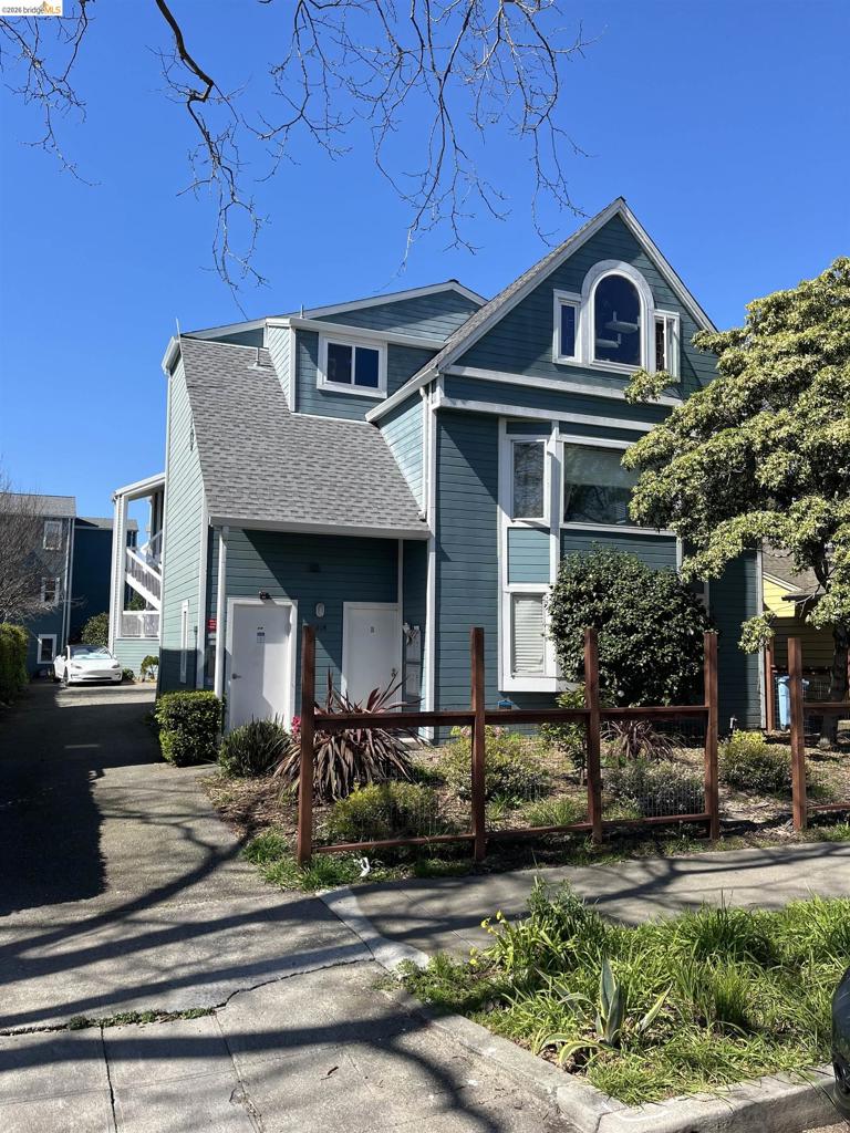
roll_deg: -0.8
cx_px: 425
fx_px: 851
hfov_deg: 53.1
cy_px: 566
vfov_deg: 67.3
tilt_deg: +5.8
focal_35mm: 26
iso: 50
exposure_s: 1/2222
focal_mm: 5.1
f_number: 1.6
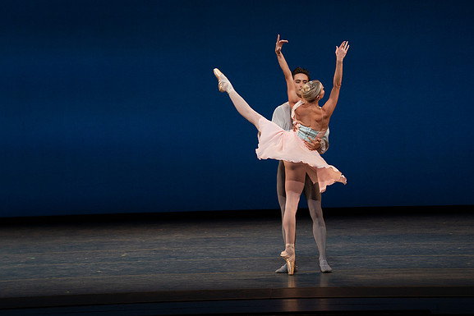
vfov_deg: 7.1
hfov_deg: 10.7
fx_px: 2542
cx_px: 237
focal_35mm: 193
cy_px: 158
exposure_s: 1/500
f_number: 8
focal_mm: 192
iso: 3200
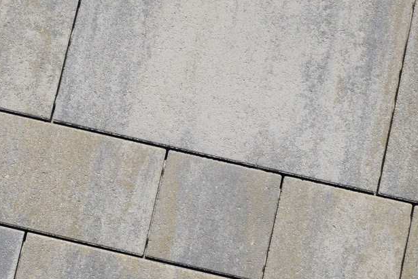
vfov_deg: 17.5
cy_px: 101
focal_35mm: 78
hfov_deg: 25.9
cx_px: 149
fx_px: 906
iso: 200
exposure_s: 1/500
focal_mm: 25
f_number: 11
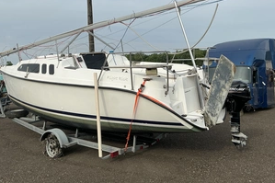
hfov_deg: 49.6
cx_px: 135
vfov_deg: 33.9
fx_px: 298
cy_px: 63
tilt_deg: +2.2
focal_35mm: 39
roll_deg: +2.1
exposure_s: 1/2320
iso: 25
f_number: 1.8
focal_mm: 3
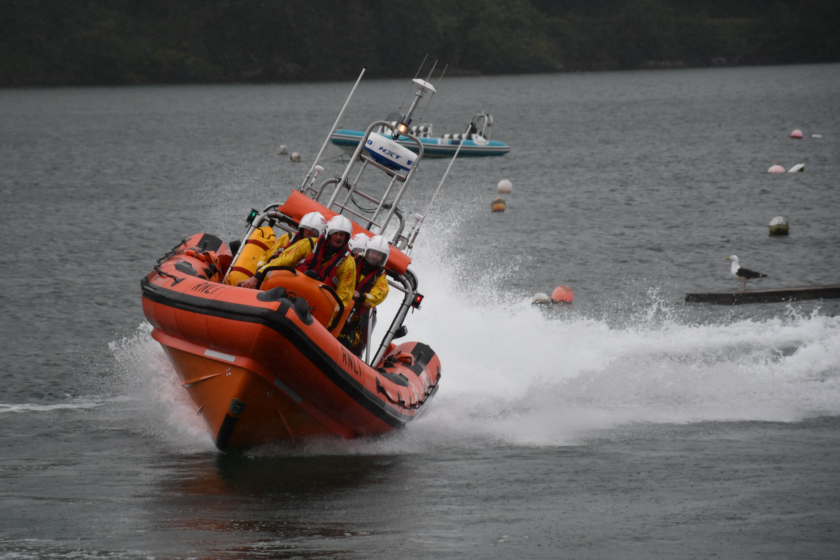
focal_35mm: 260
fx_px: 6066
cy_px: 274
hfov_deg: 7.9
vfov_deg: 5.3
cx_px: 343
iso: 280
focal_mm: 140
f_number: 5.6
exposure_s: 1/1000
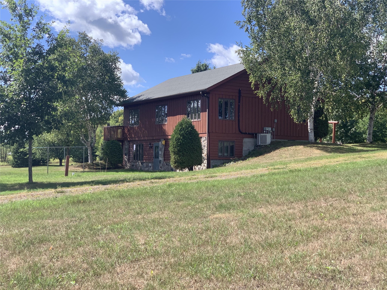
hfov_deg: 36.8
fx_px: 581
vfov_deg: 28.0
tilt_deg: +3.1
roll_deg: -1.0
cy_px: 145
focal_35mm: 52
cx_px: 194
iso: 16
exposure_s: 1/657
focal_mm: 6
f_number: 2.4
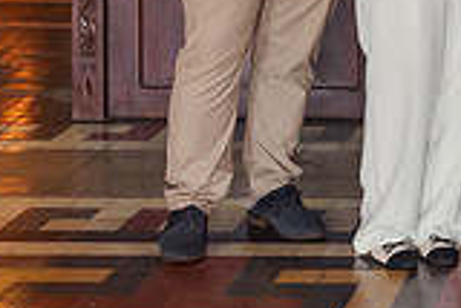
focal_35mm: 134
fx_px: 1717
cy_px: -201
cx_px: 723
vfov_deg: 9.8
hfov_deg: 14.2
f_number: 4.5
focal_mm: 37
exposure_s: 1/200
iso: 1250
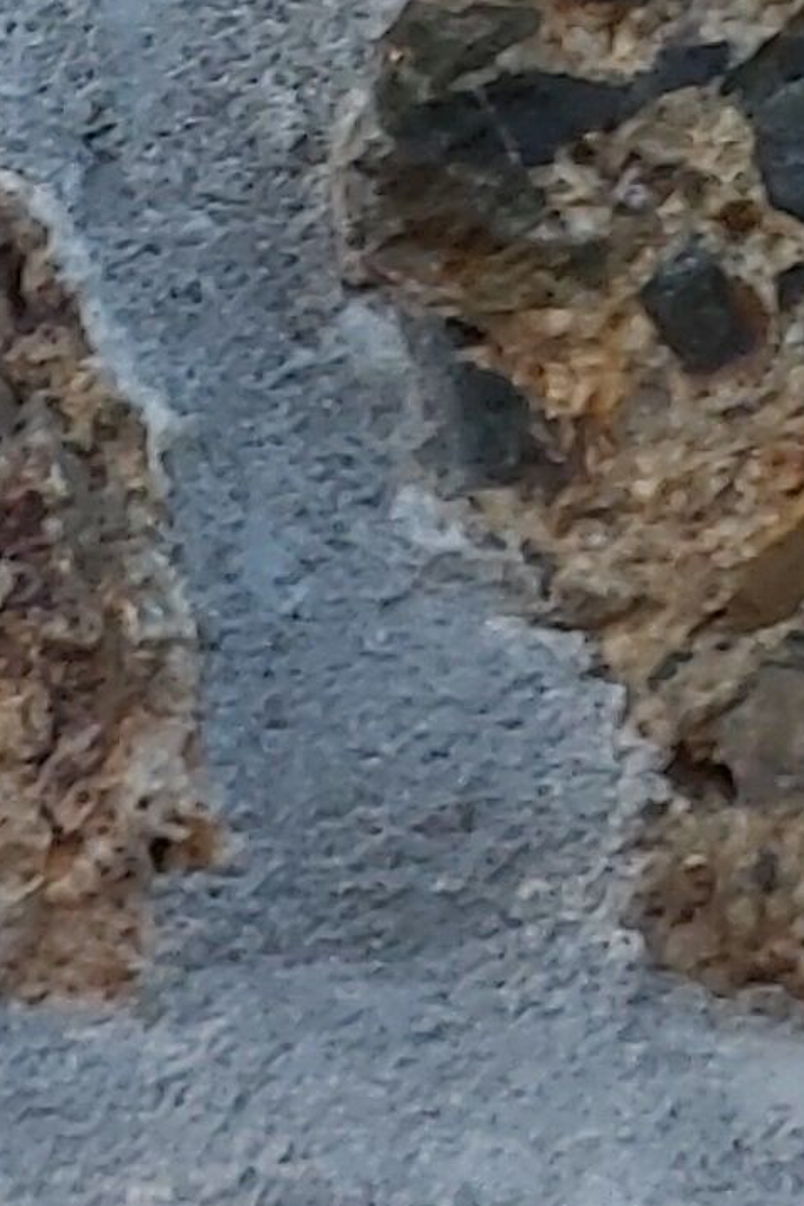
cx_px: -693
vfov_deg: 10.9
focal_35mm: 152
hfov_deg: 8.6
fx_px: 5092
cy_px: 3142
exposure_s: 1/100
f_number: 1.7
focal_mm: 3.92
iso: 64
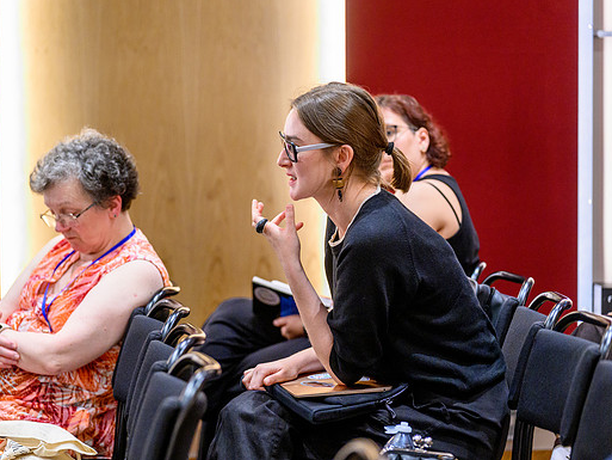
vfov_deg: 13.1
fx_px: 1998
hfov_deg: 17.4
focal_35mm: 113
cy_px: 230
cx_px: 283
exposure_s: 1/125
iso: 4500
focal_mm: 103
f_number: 2.7
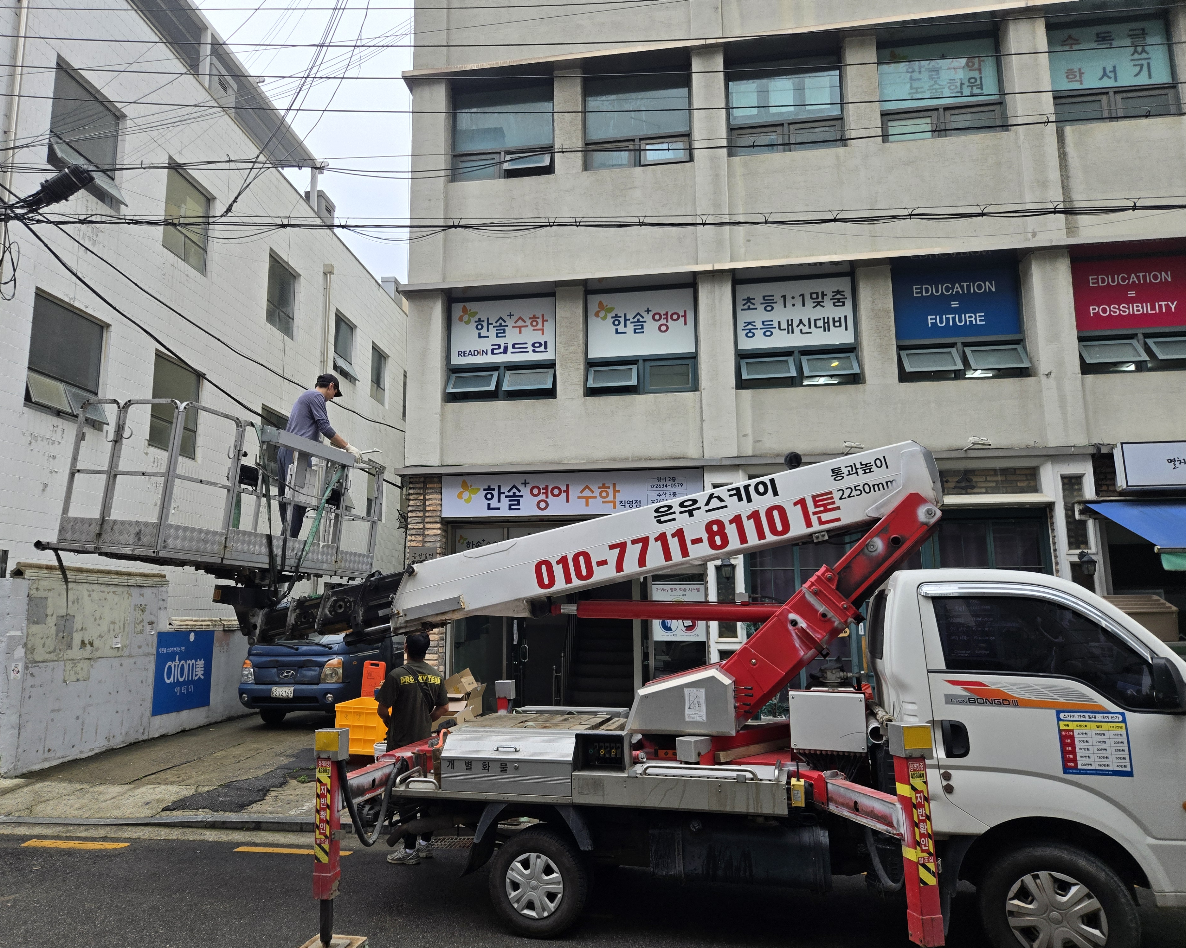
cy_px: 475
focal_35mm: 24
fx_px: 842
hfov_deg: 70.2
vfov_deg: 58.8
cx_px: 555
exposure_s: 1/989
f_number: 1.8
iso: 80
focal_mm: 5.4
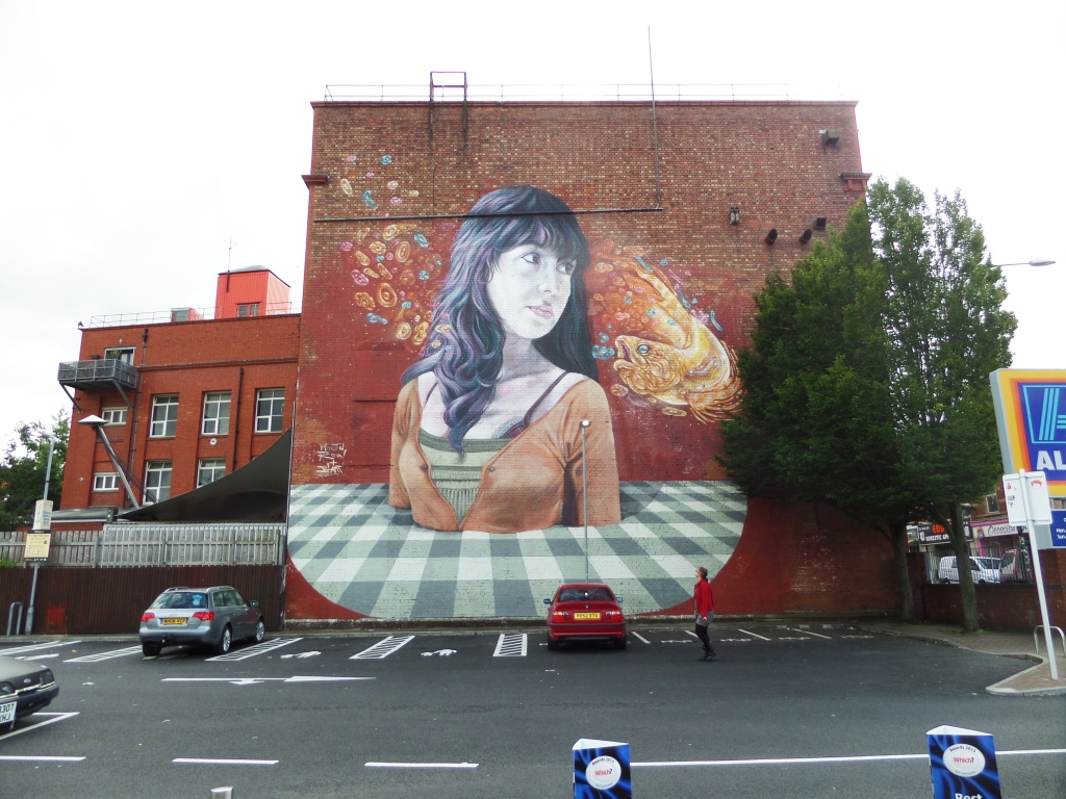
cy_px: 400
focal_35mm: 24
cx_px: 533
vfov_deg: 56.8
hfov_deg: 71.6
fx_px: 739
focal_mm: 4
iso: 100
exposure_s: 1/500
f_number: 3.2
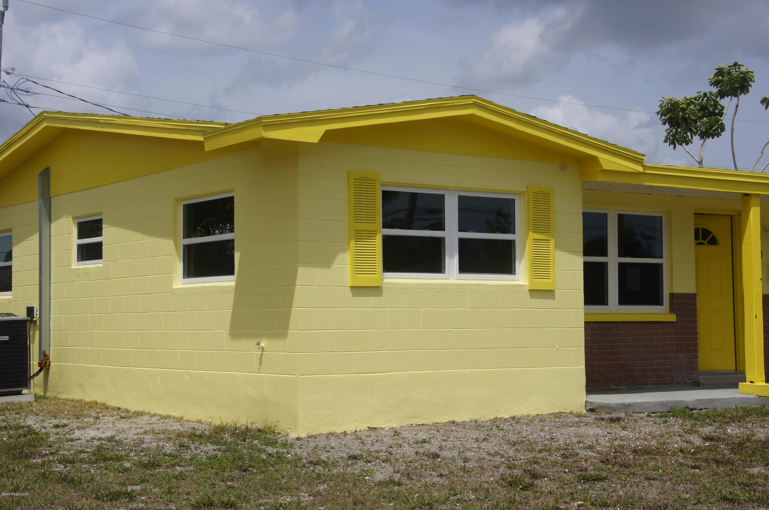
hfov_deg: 37.9
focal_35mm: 52
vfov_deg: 25.7
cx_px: 384
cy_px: 255
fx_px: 1120
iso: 100
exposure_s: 1/200
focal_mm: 35
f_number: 13
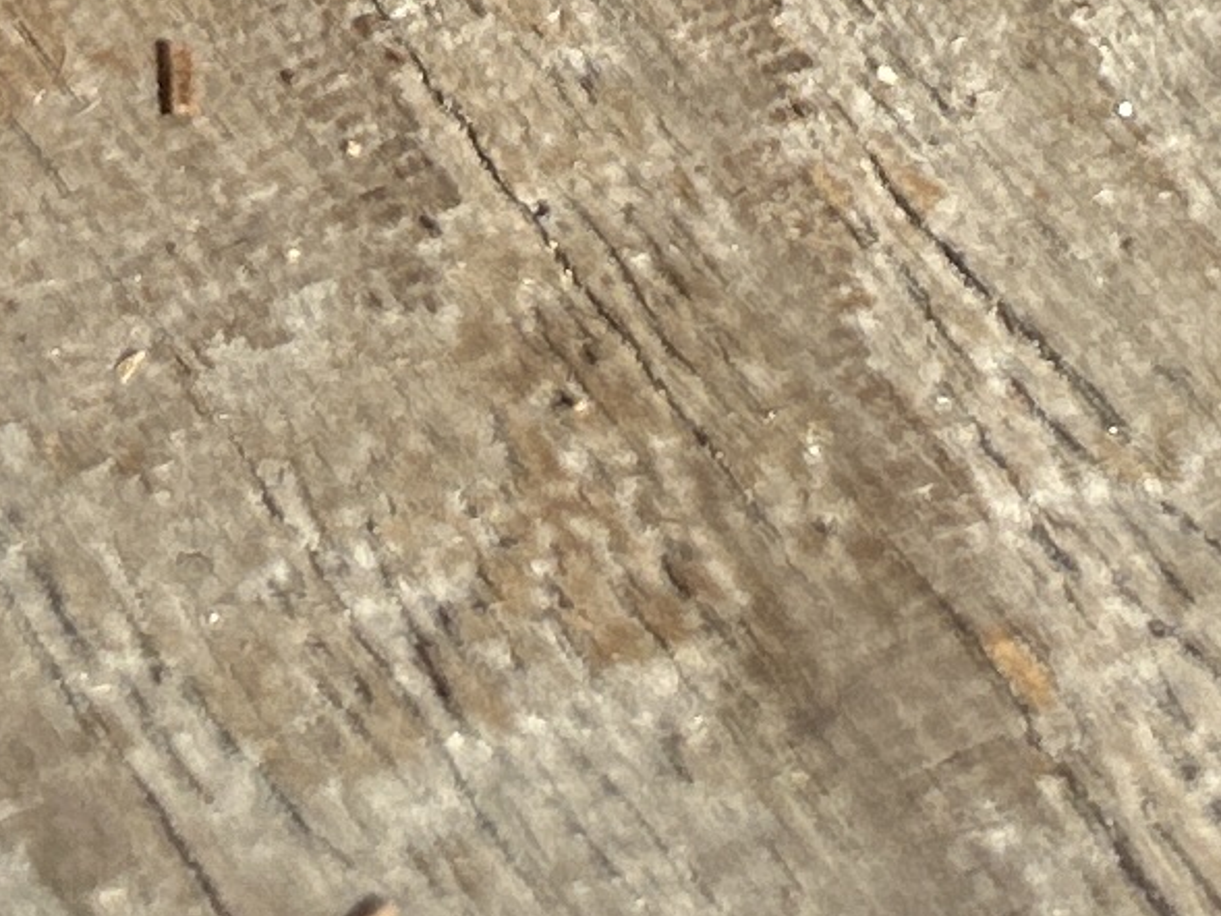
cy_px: -1907
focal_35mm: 178
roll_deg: -1.5
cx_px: 1735
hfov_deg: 10.8
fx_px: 6280
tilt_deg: -21.0
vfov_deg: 7.3
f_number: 1.5
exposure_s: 1/2252
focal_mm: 5.7
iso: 50
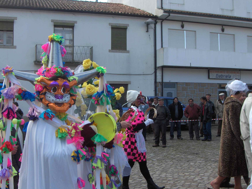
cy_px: 94
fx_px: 321
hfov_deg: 42.9
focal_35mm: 44
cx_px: 118
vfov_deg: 33.0
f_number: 4.8
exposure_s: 1/264
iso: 100
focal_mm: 8
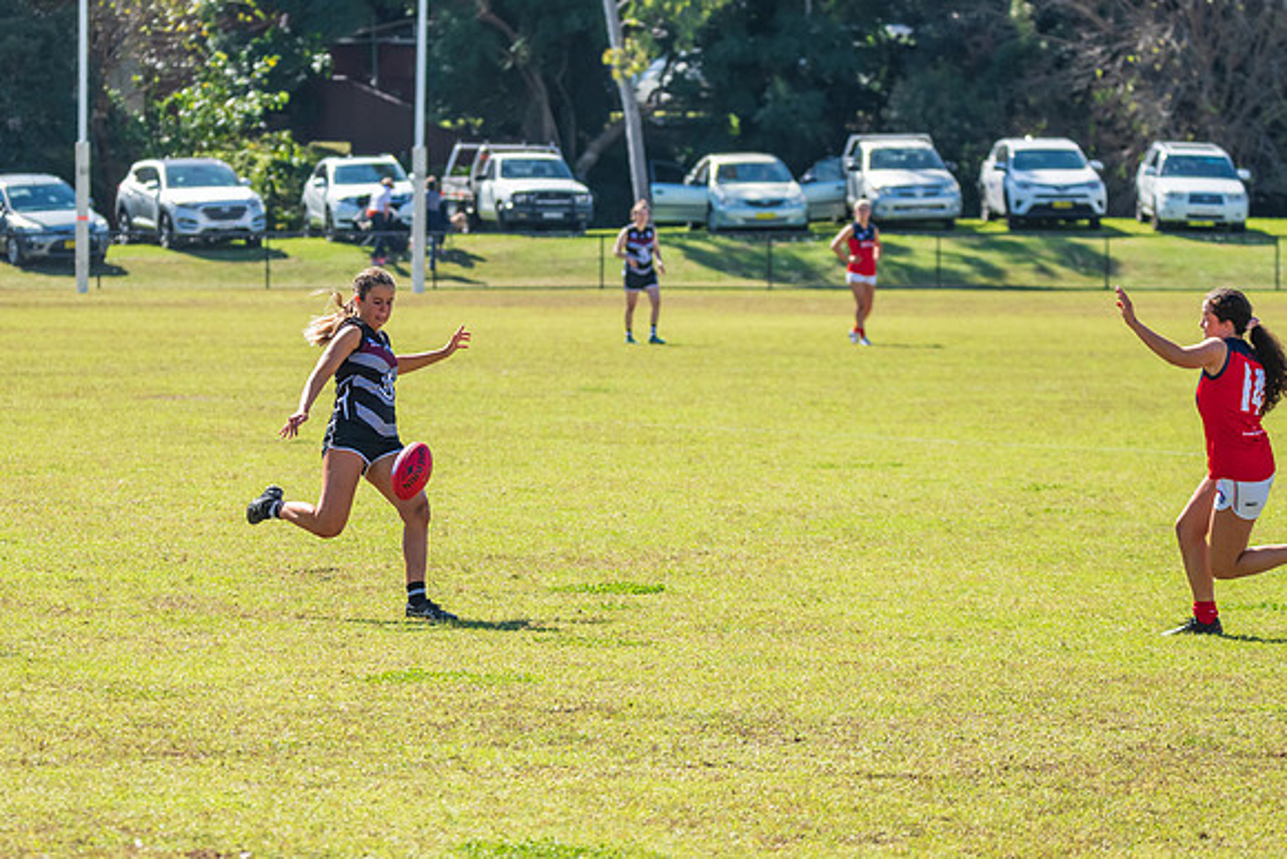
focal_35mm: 221
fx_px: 7894
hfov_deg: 9.3
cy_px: 437
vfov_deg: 6.2
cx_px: 460
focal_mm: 170
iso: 800
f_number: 6.3
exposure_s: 1/2000
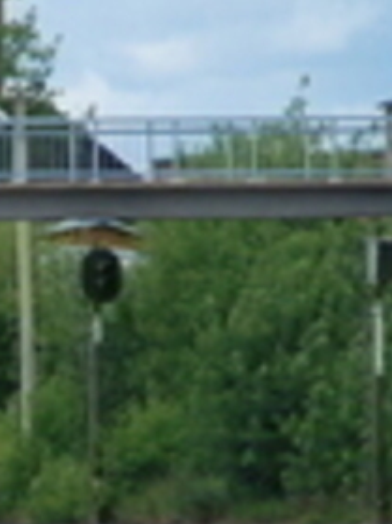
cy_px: 325
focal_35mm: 895
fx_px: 13527
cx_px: -411
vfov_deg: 2.2
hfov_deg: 1.7
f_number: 5.6
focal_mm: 135
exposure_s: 1/1000
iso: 500
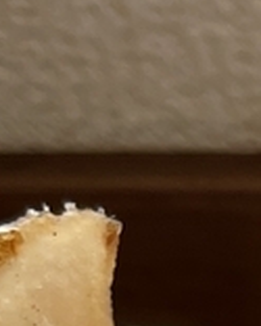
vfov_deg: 8.1
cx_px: 633
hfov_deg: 7.6
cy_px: 1099
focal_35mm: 188
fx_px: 1814
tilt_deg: -53.2
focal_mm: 5.1
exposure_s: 1/305
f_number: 1.6
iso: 32
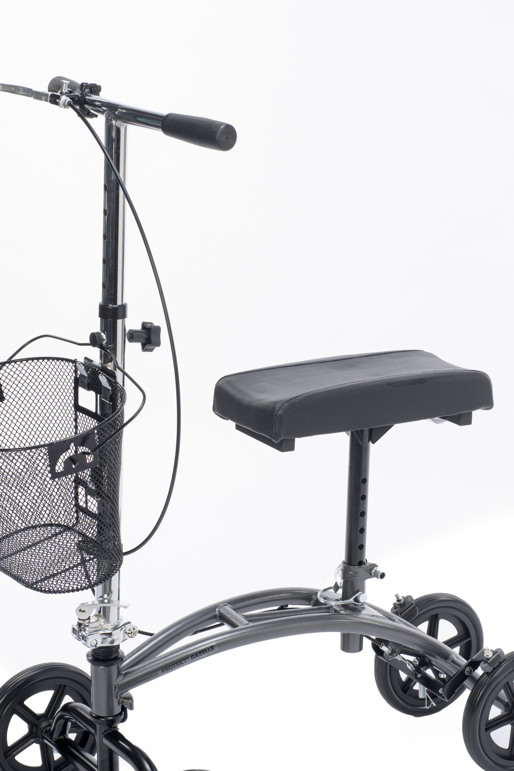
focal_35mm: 97
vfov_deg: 21.0
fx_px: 2077
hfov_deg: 14.1
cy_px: 451
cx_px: 242
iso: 200
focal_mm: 60
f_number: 10
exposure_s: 1/160
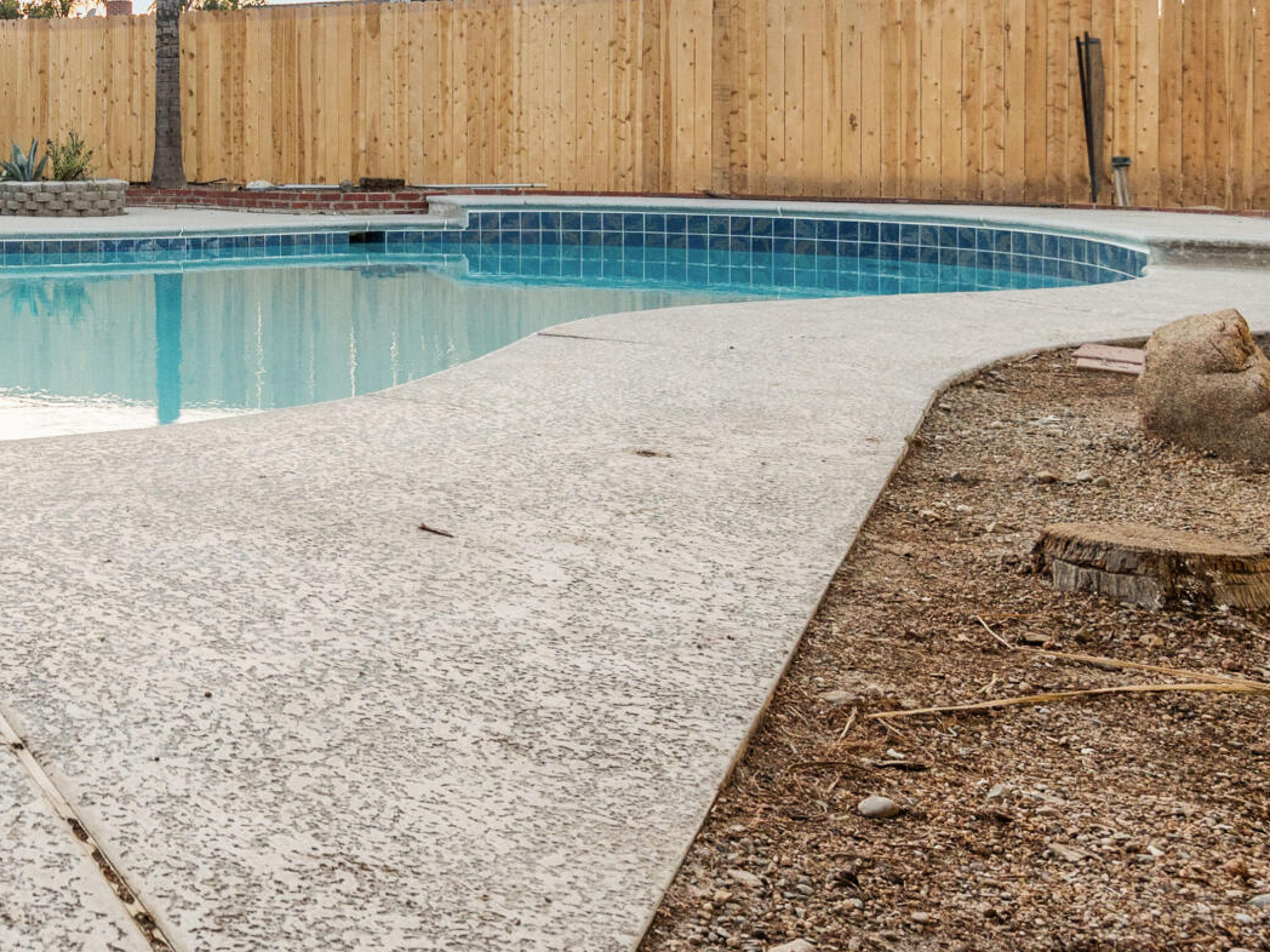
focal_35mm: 44
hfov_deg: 36.5
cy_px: 144
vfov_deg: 31.7
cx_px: -119
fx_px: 1614
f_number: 5.6
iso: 160
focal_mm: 16
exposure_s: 1/250
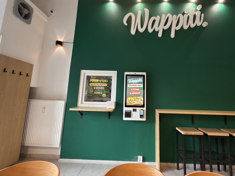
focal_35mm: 19
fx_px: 129
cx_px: 135
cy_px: 74
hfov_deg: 84.1
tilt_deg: +8.8
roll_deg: -1.6
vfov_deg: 68.2
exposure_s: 1/62
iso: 320
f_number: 2.2
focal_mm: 2.22
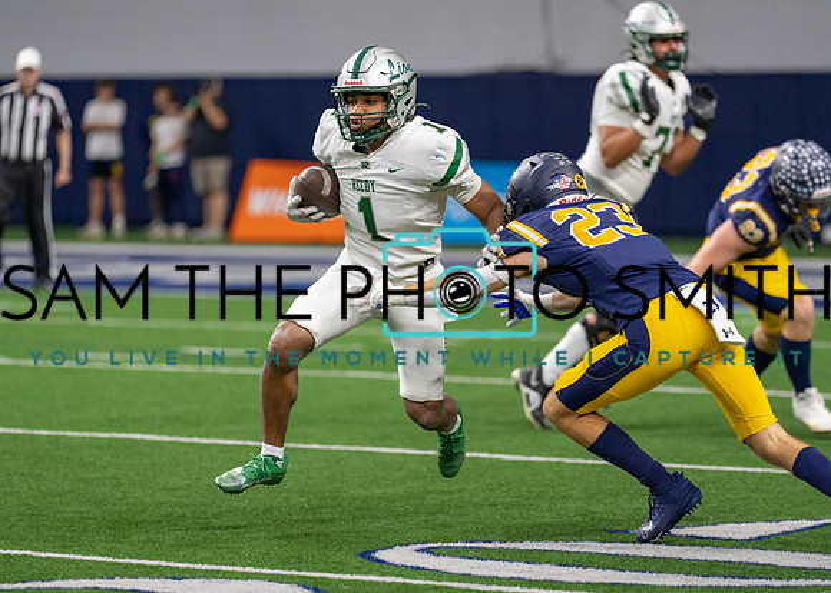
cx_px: 416
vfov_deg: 6.6
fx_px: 5181
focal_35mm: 220
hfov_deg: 9.2
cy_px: 296
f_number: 2.8
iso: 2000
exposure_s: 1/1000
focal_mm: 197
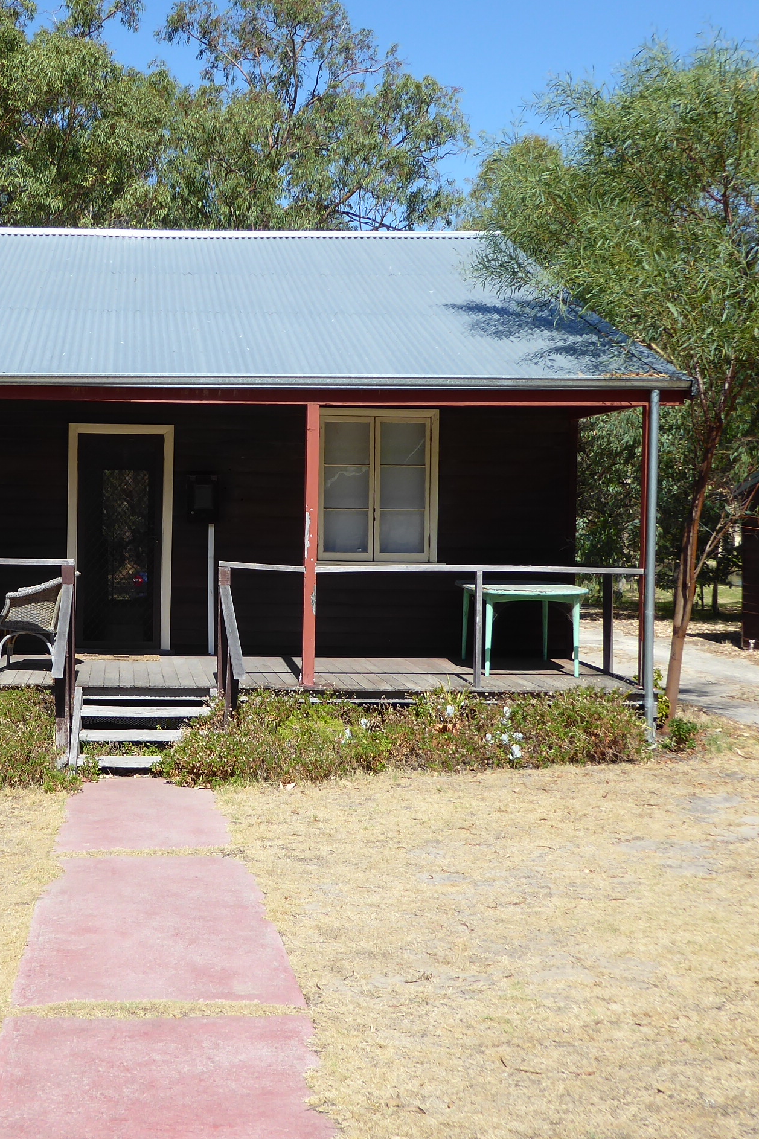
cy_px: 561
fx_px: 1518
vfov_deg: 41.1
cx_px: 153
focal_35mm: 48
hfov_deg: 27.5
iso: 80
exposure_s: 1/640
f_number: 3.6
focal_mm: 5.8
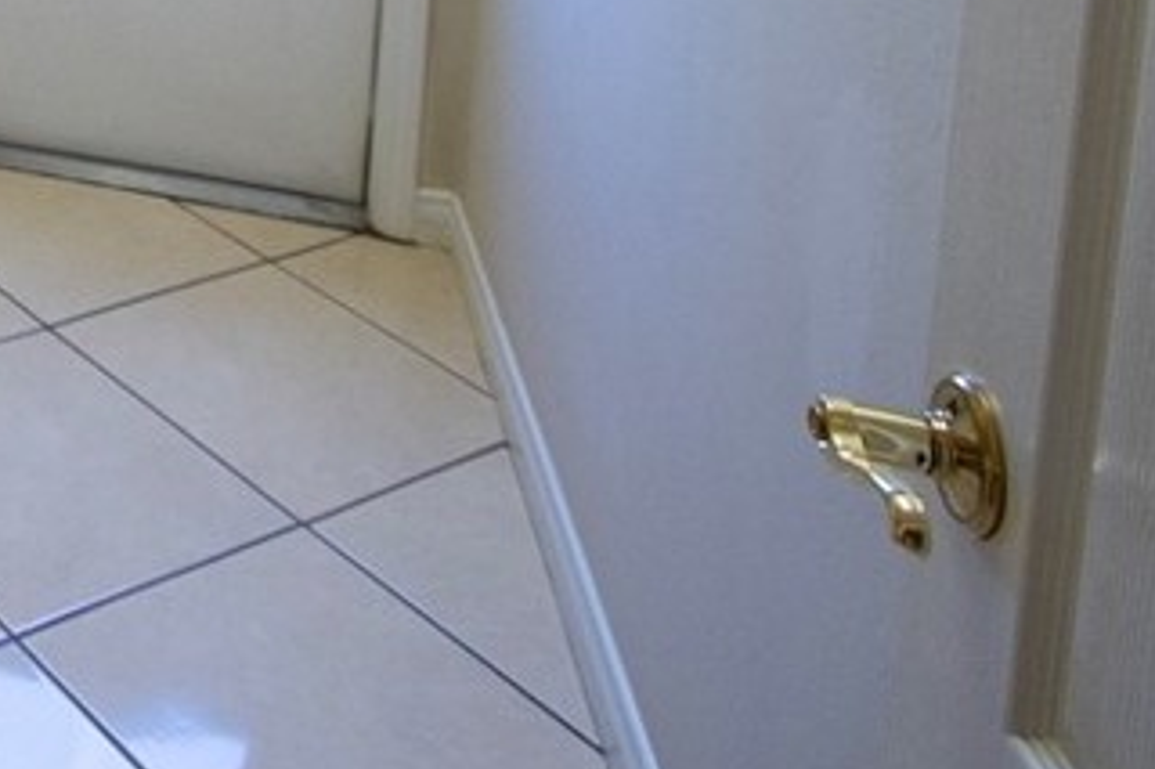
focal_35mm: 48
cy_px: -442
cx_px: -484
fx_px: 1539
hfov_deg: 29.3
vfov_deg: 22.2
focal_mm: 10
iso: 800
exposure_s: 1/125
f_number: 5
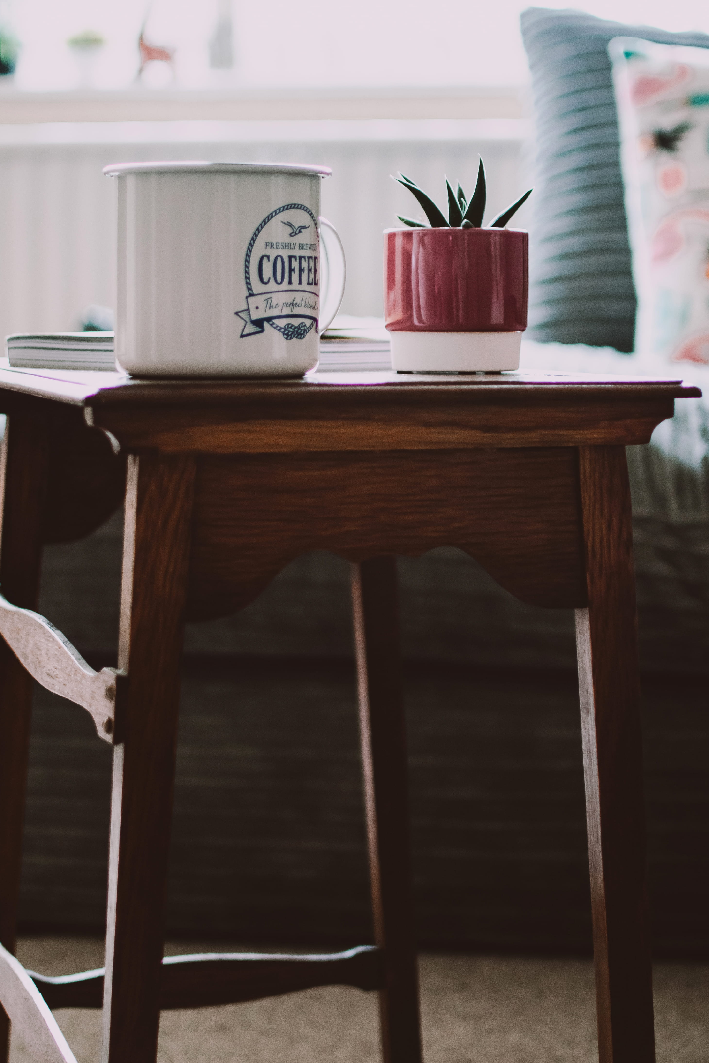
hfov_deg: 19.0
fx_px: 2117
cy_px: 557
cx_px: 403
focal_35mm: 72
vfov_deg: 28.2
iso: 200
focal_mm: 35
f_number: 1.8
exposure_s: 1/200
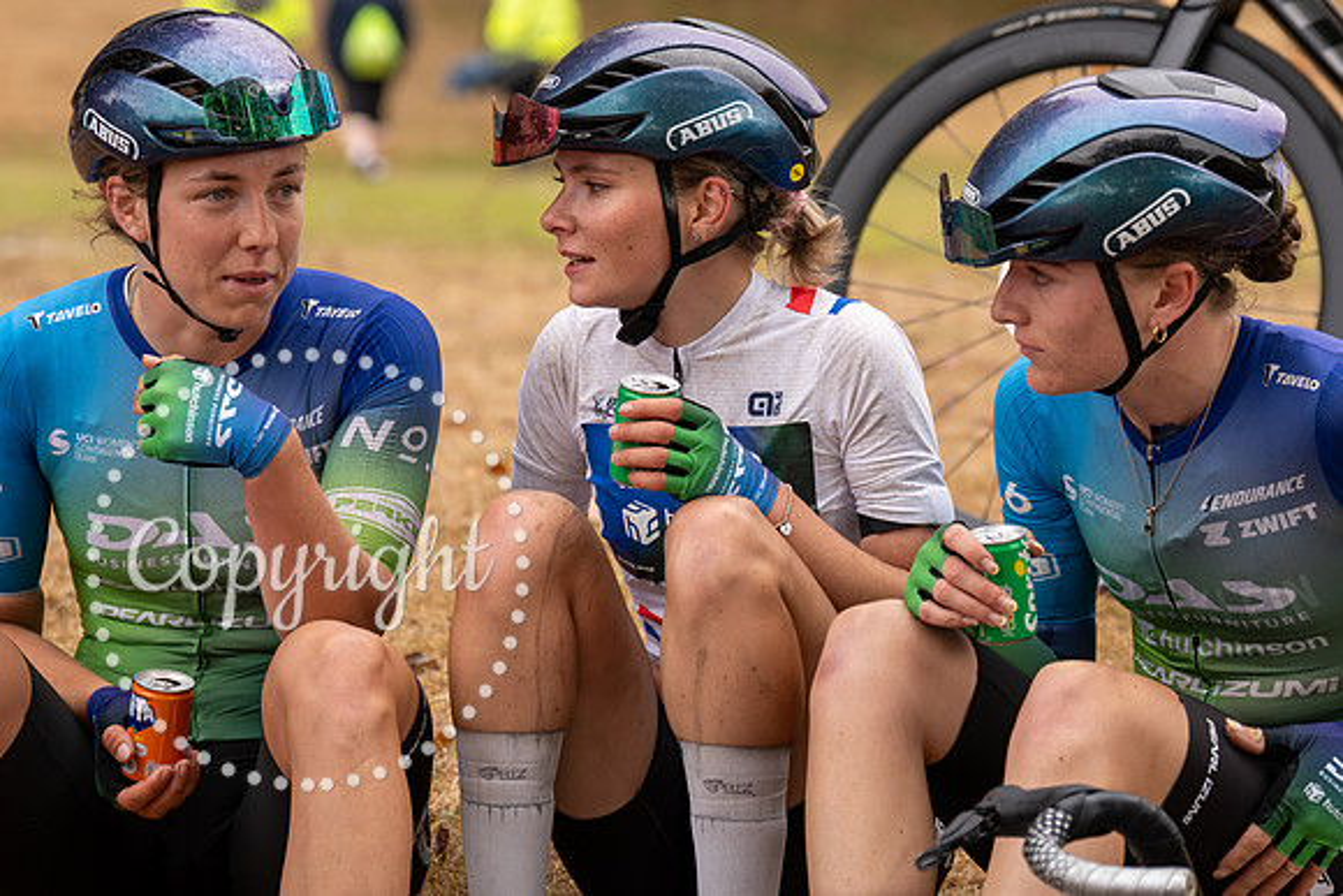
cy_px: 227
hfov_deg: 13.1
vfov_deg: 8.7
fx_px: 5850
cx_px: 672
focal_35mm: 157
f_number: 3.5
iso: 250
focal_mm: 105
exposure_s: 1/1000
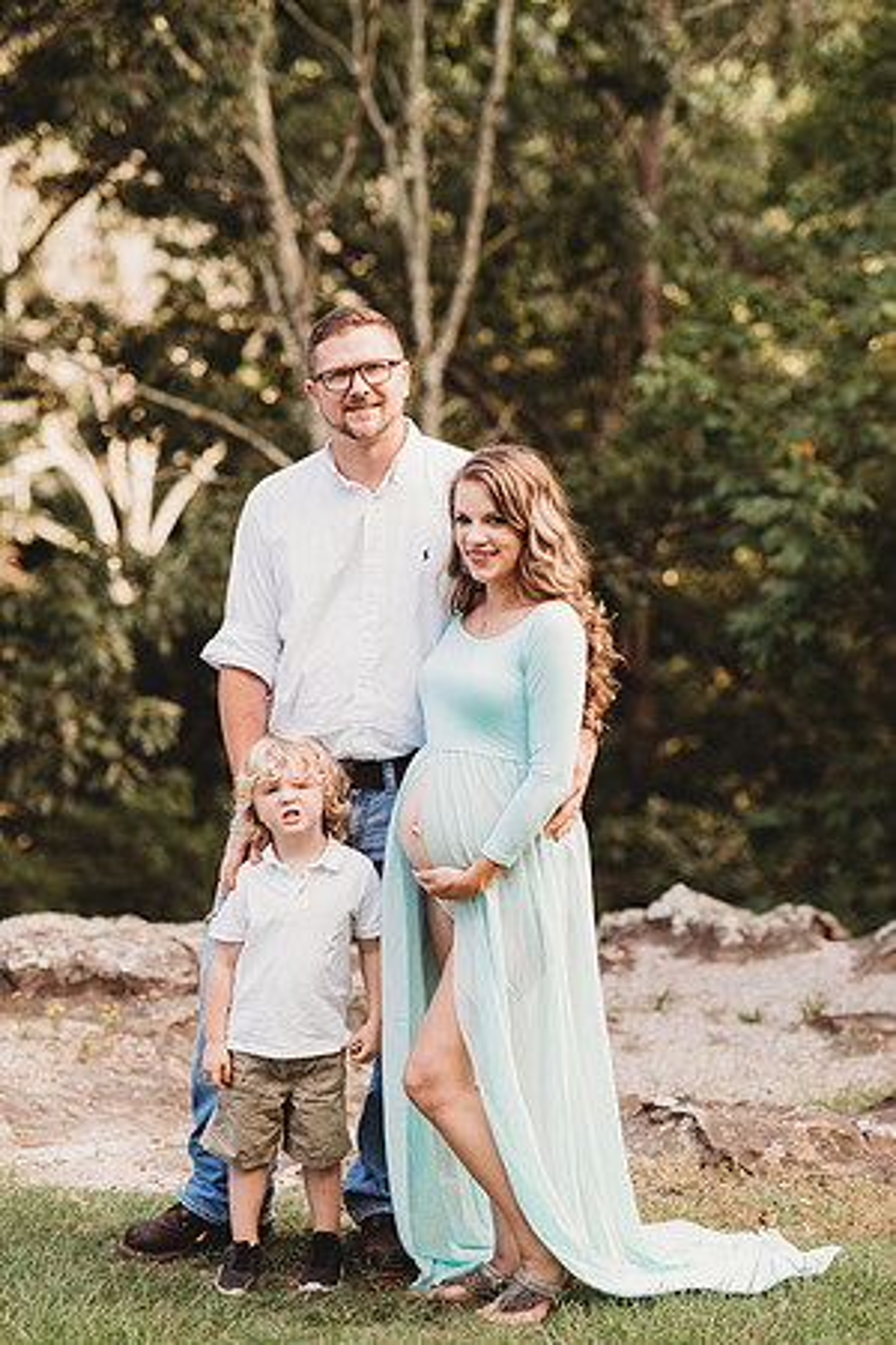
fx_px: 3173
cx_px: 448
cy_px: 672
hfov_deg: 16.1
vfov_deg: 23.9
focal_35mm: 85
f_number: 2.5
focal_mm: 85
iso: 160
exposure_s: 1/320
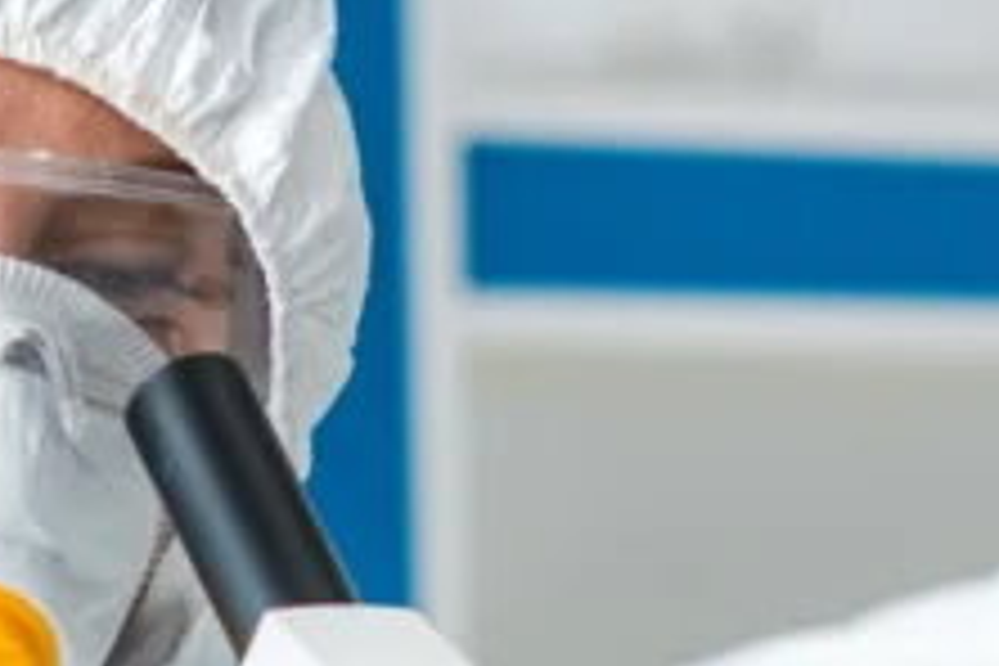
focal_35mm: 209
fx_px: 5799
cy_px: 1130
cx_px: 729
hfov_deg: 9.8
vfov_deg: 6.5
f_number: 3.2
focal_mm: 50
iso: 64
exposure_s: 1/200
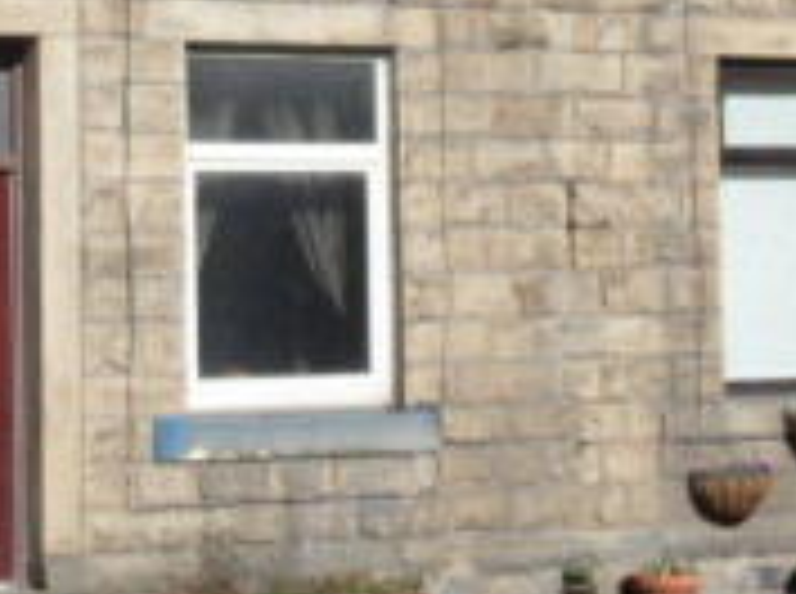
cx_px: 218
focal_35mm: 132
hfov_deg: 14.9
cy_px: -115
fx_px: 3029
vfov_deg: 11.0
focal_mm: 6.5
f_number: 3.6
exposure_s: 1/750
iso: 80
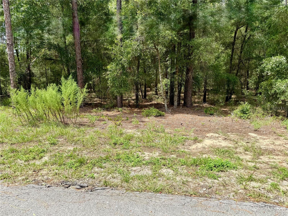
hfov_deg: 71.6
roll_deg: -0.6
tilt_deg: -10.1
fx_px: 200
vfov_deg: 56.8
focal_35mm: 24
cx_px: 144
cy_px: 108
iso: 80
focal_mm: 6.76
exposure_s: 1/2703
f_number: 1.78
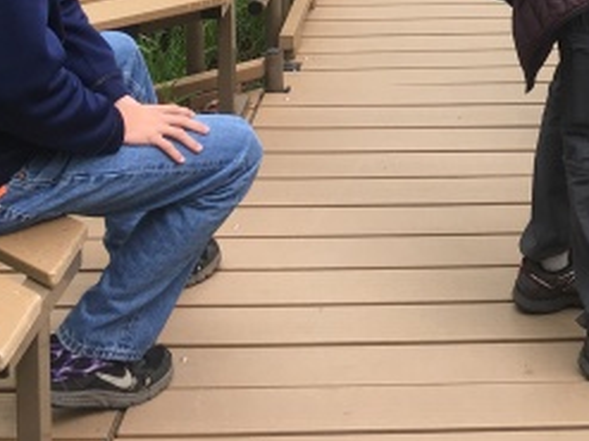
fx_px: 1599
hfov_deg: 20.3
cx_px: 572
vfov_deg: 14.4
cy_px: -260
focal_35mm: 94
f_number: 2.2
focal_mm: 4.15
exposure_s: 1/299
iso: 25
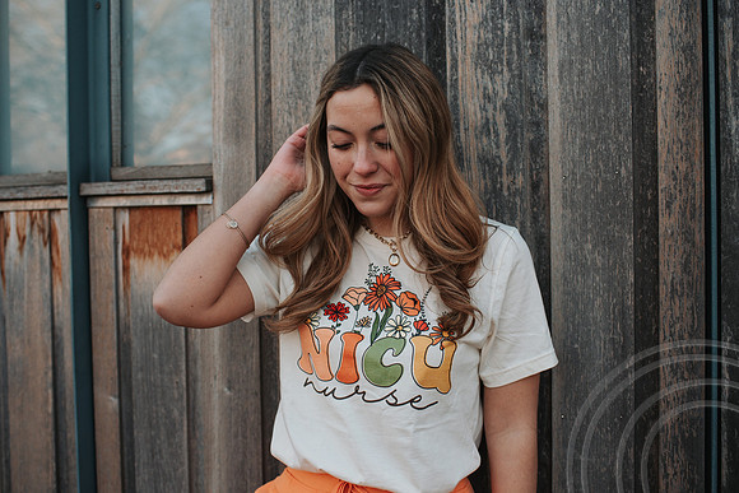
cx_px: 355
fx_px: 791
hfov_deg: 50.1
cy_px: 237
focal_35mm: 39
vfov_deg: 34.6
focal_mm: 35
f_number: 2.8
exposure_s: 1/1000
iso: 800
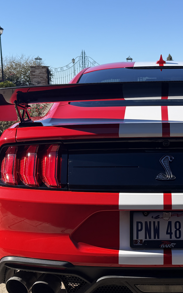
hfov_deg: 28.5
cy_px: 181
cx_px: 171
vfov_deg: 45.9
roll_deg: -0.2
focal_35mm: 43
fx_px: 343
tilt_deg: -8.5
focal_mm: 6.76
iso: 80
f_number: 1.78
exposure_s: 1/3145
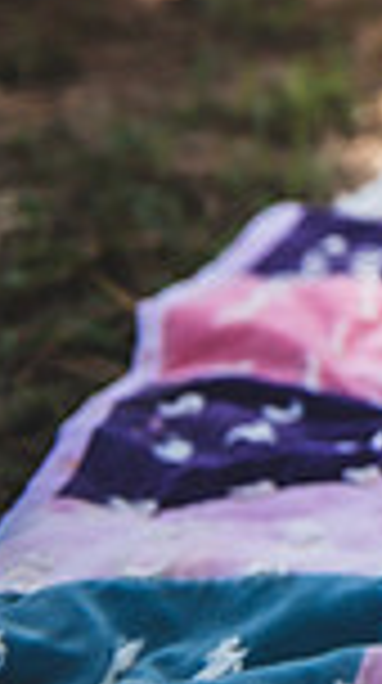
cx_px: 1249
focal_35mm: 144
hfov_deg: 7.2
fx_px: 2605
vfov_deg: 14.4
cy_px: -173
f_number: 2.8
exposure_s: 1/160
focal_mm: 36
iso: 100
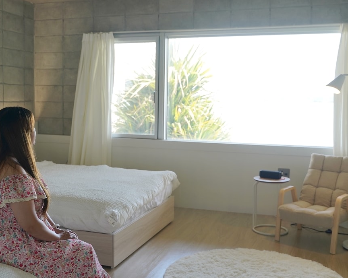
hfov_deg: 42.8
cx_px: 152
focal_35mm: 43
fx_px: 443
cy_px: 134
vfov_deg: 34.9
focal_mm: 33
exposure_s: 1/60
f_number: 4
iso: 250
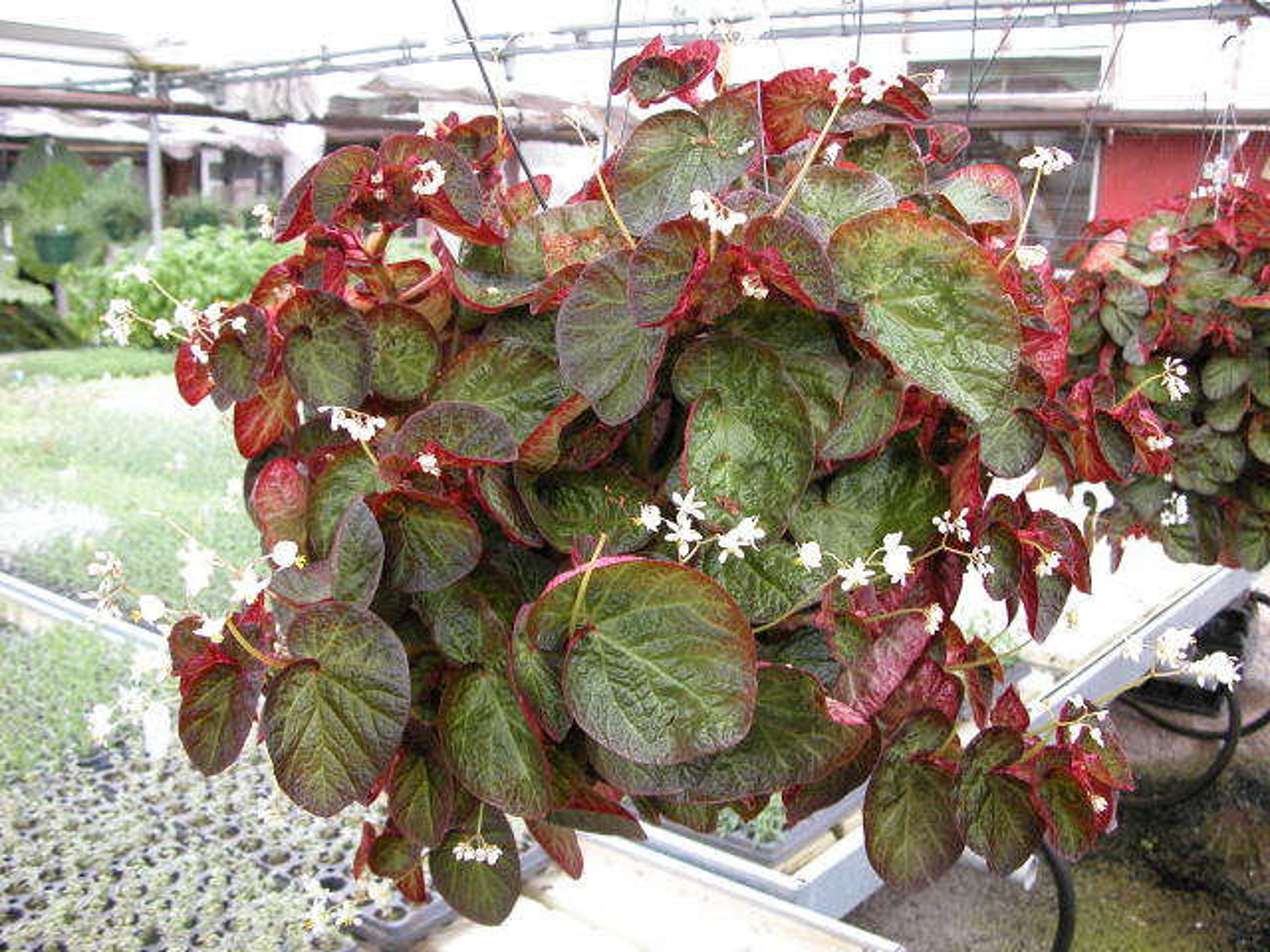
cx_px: 635
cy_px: 476
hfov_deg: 52.6
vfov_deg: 40.7
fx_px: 1284
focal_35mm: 35
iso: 100
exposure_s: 1/51.5
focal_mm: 8.9
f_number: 2.8
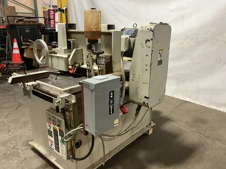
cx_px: 113
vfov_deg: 48.2
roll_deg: +1.3
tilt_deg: -17.2
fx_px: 189
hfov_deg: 61.7
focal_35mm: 29
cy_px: 84
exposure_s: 1/60
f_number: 1.8
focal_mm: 3
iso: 200
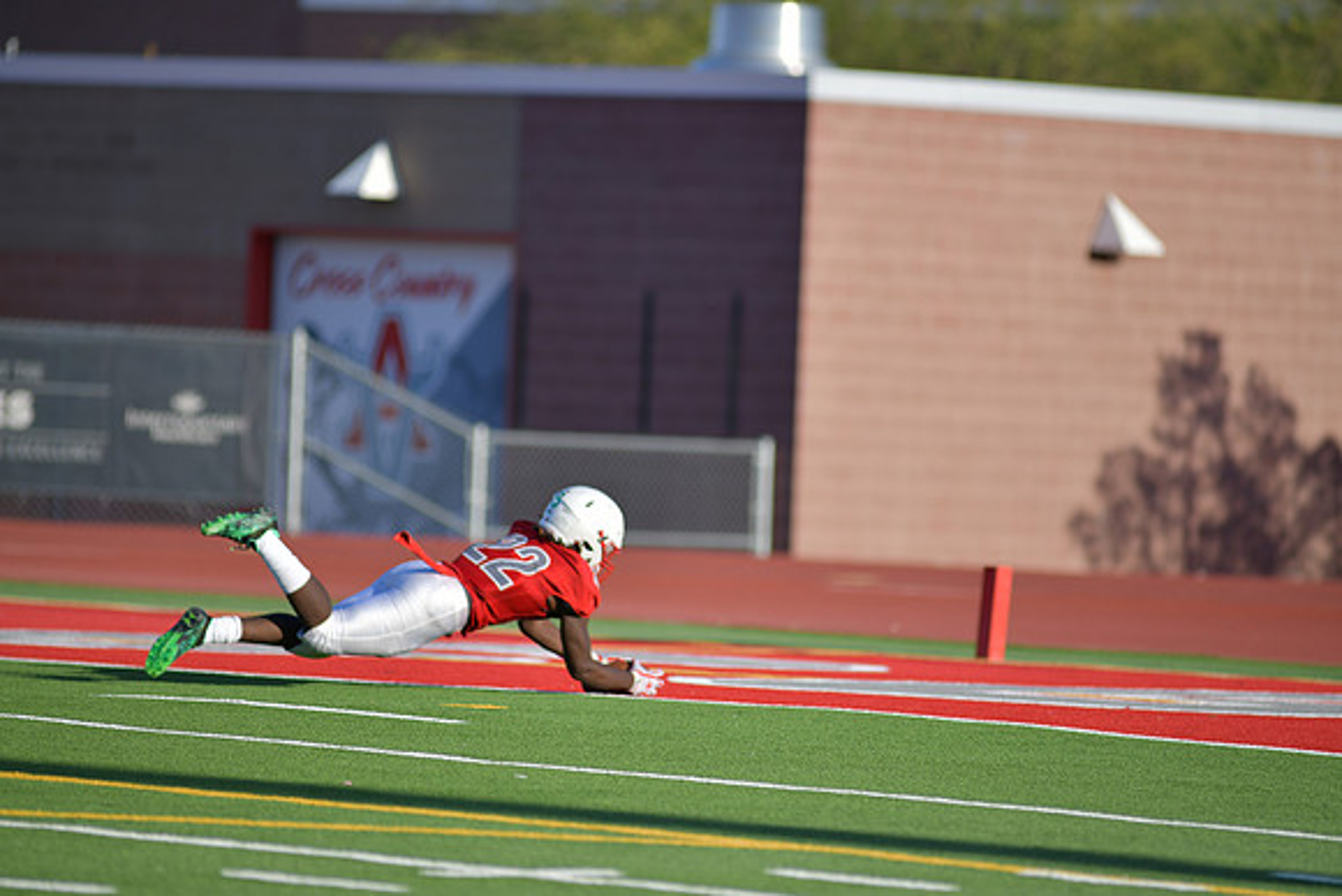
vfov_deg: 4.6
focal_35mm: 300
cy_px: 448
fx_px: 11185
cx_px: 671
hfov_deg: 6.9
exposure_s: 1/2000
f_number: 3.5
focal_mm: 300
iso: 100
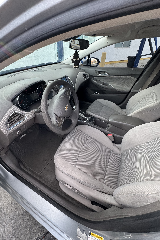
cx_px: 76
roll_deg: +0.3
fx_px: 100
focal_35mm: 15
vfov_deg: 100.4
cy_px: 117
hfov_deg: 77.3
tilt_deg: -36.9
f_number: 2.2
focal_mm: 2.22
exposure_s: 1/99
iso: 80
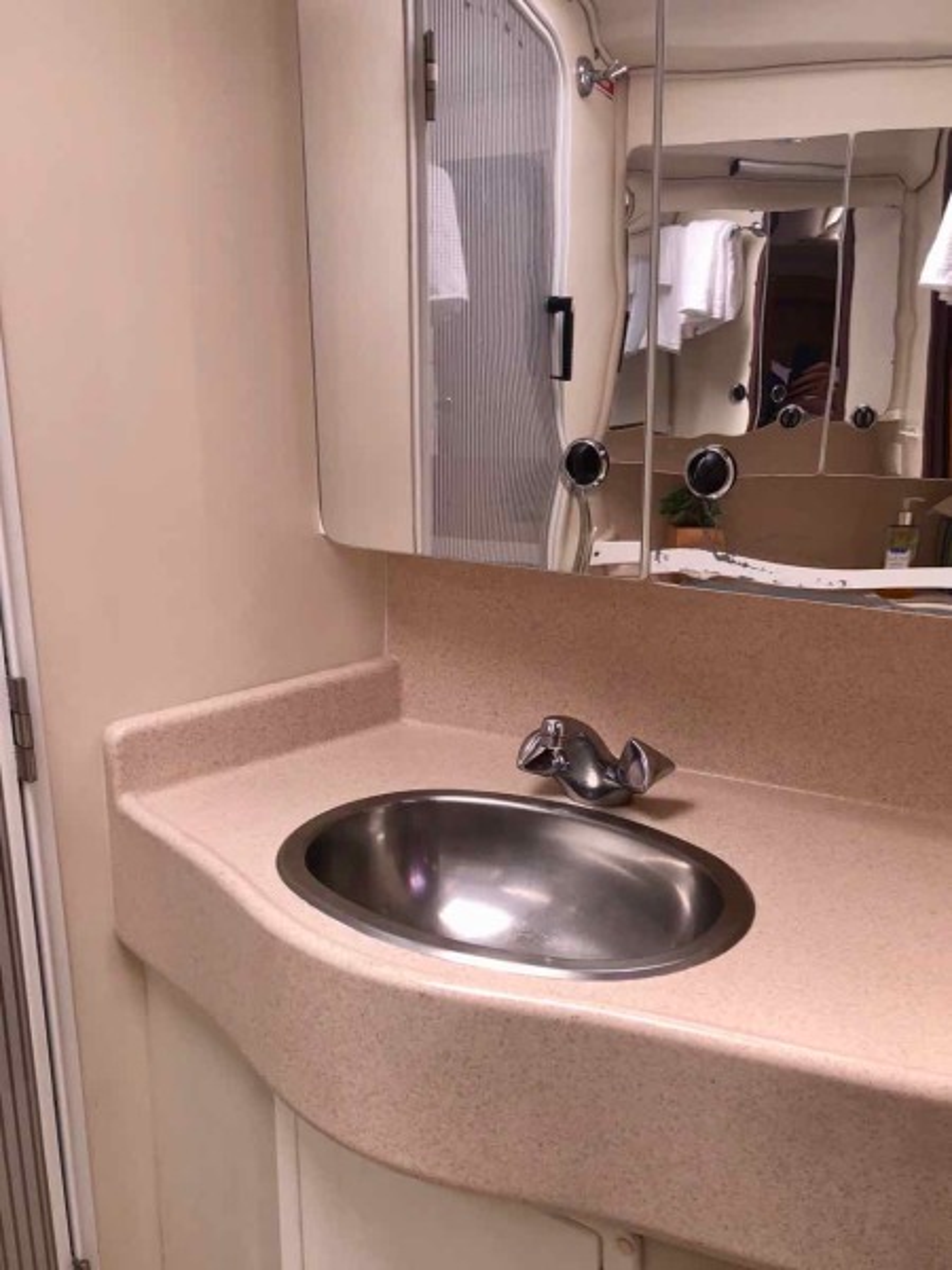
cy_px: 635
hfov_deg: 49.7
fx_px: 1027
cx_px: 476
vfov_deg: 63.4
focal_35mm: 28
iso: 50
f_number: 1.8
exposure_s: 1/120
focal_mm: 3.99
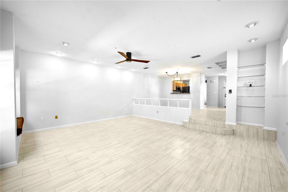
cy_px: 96
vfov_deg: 81.2
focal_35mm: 14
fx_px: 112
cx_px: 144
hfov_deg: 104.3
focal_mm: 14
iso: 400
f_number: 8
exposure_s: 1/6
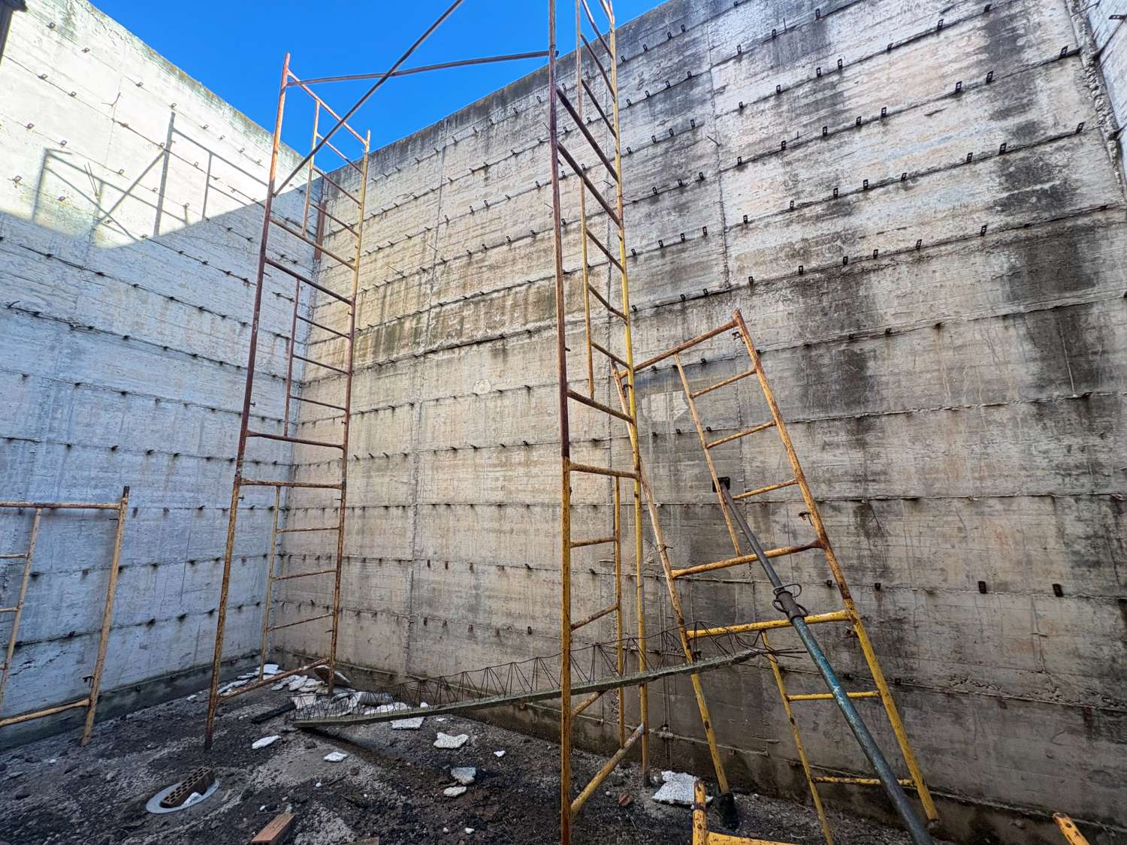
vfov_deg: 85.7
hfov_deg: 102.1
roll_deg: +0.7
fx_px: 456
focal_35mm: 14
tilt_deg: +11.1
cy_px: 422
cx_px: 564
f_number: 2.2
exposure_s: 1/99
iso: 64
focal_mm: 2.22
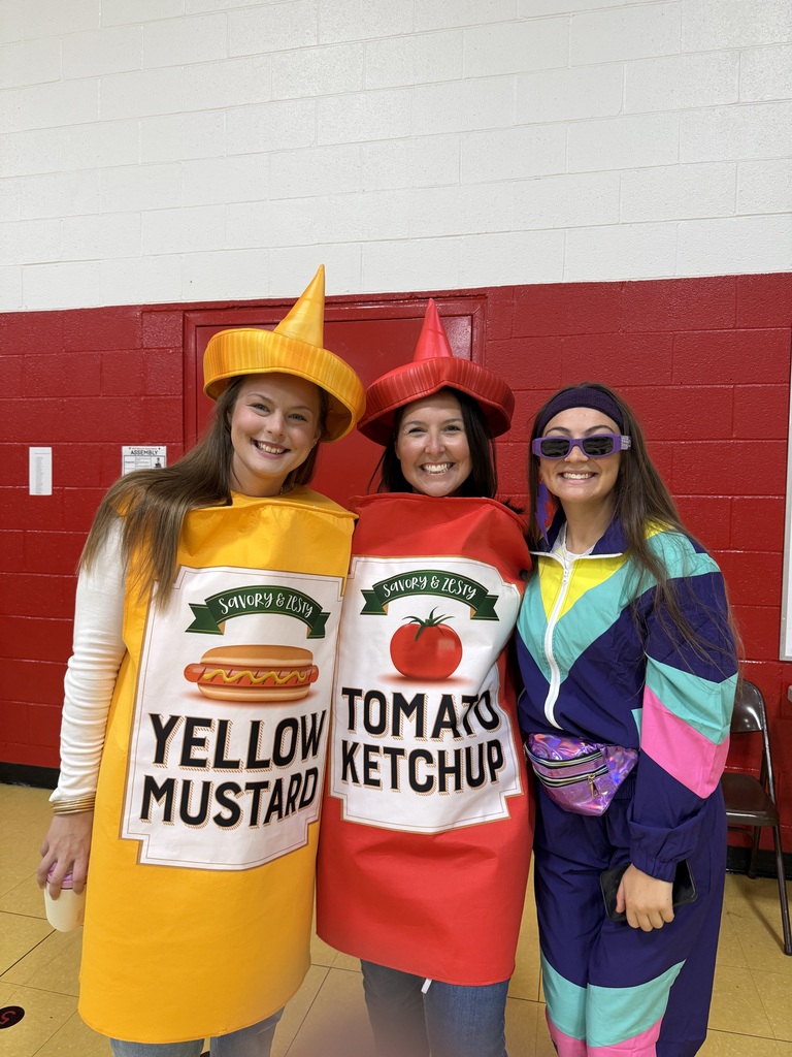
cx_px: 396
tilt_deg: -3.0
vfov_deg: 71.6
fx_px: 732
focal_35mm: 24
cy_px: 528
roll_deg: -1.2
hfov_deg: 56.8
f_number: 1.78
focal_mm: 6.76
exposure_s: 1/120
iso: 200
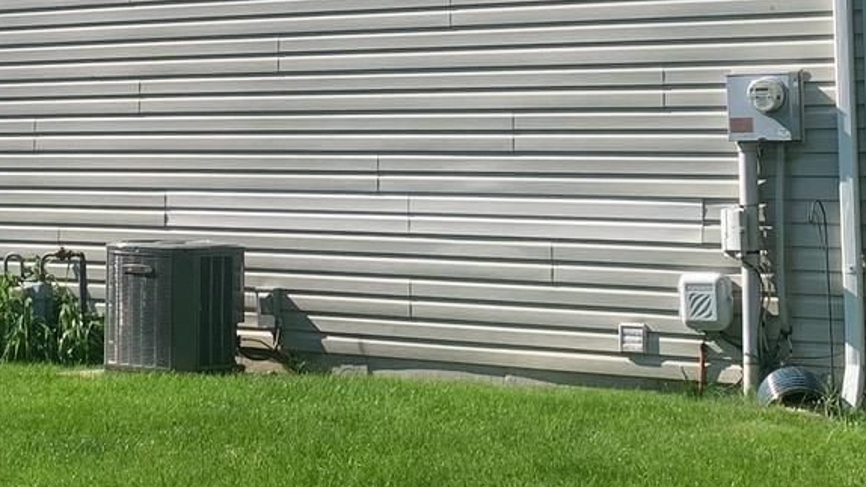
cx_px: 152
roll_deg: +0.5
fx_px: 2319
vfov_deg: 11.8
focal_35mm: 101
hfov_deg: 20.9
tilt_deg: +4.5
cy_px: -63
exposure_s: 1/1718
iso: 25
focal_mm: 4.25
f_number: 1.8
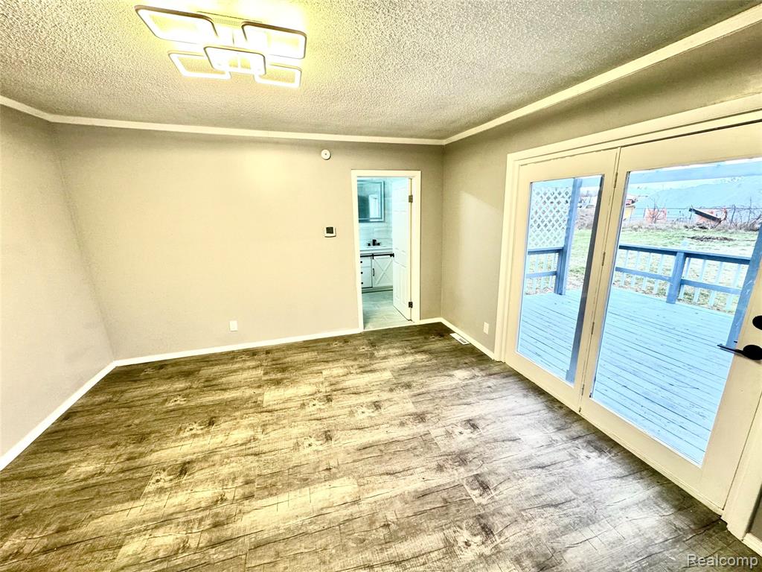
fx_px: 308
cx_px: 381
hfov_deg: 102.1
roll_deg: -0.3
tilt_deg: -15.5
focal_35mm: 14
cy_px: 286
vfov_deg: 85.7
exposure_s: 1/60
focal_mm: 2.22
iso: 200
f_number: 2.2
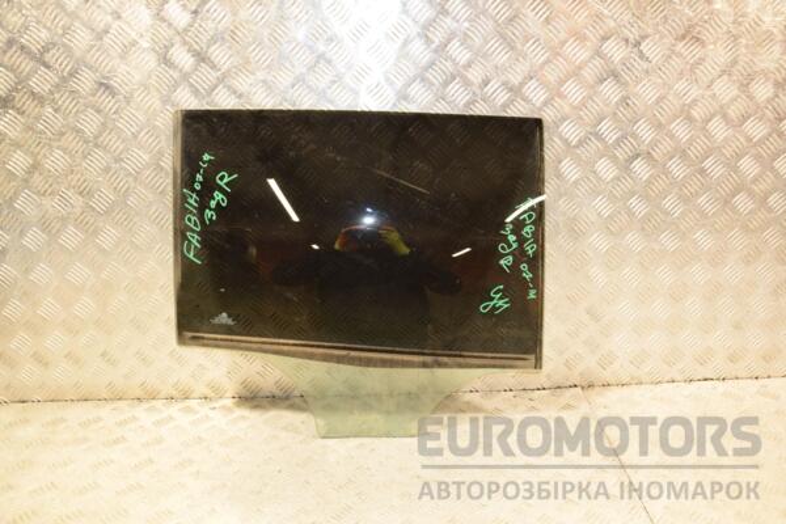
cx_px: 393
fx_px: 720
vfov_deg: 40.0
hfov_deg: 57.2
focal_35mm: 33
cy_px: 262
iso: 800
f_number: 5
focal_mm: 22
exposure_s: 1/100
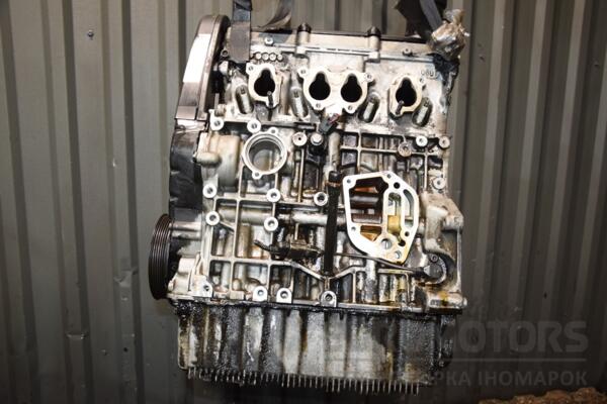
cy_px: 202
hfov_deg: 59.5
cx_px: 304
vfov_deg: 41.7
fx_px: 531
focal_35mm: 32
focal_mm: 21
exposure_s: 1/60
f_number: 5
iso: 800
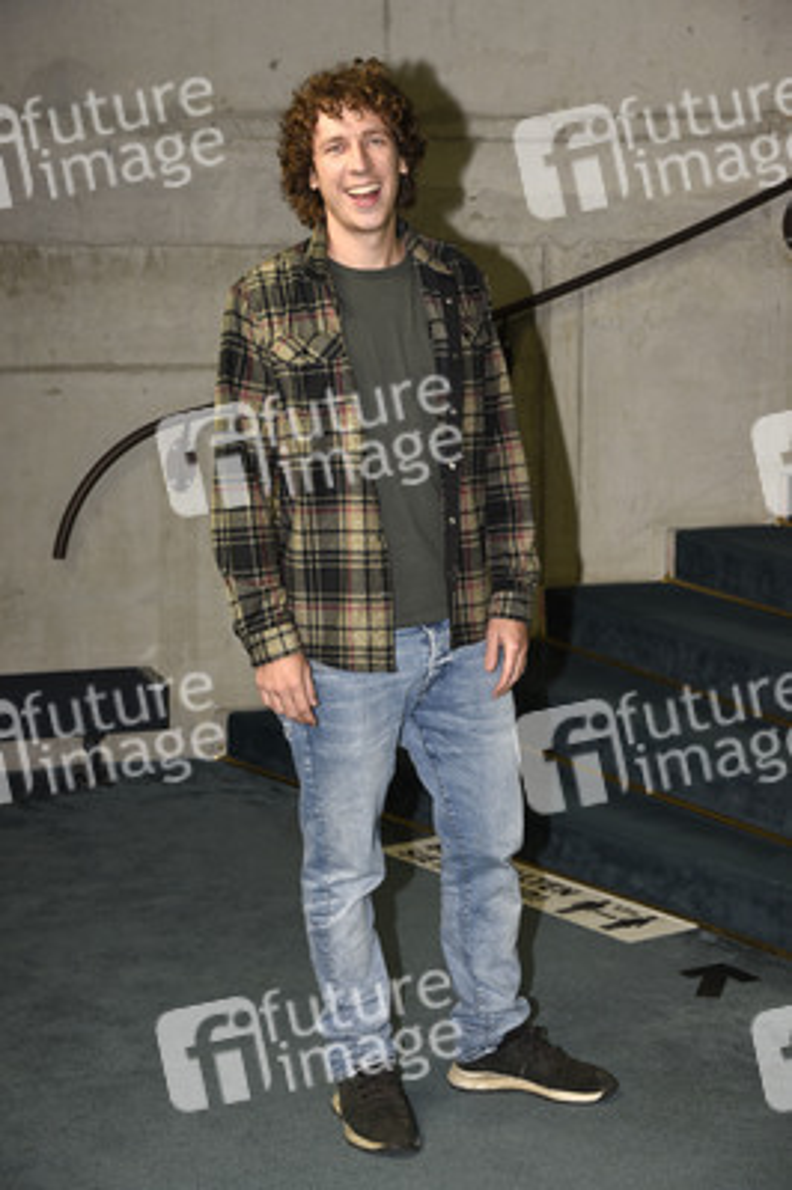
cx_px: 396
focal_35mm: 70
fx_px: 2314
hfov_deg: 19.4
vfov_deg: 28.9
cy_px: 595
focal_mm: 70
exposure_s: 1/125
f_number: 6.3
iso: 500
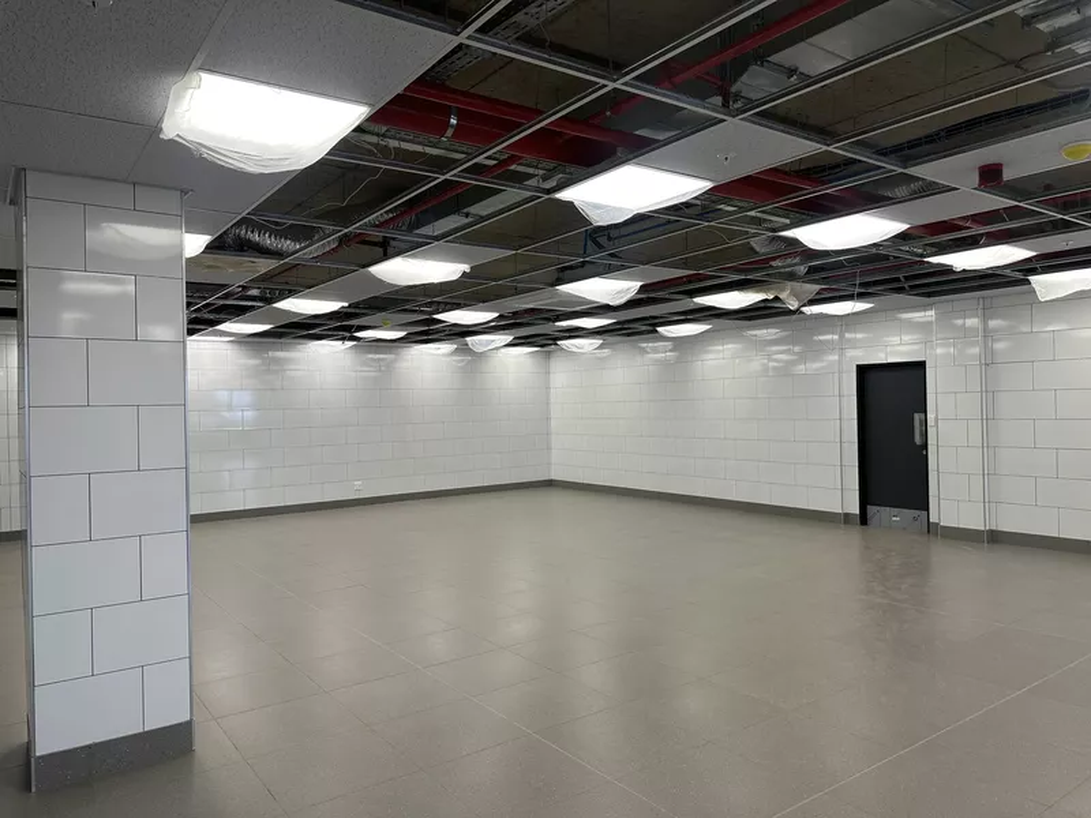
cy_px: 409
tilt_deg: +0.1
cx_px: 546
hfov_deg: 71.6
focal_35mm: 24
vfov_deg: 56.8
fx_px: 756
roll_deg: +2.5
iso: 64
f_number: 1.78
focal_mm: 6.86
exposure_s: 1/121
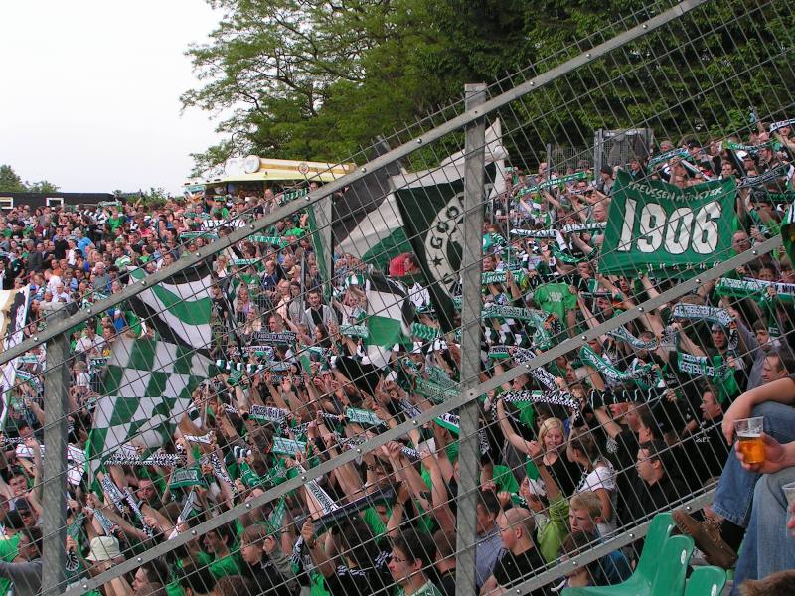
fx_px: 1240
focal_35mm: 54
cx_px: 398
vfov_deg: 27.0
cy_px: 298
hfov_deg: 35.5
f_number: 5
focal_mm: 8.3
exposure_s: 1/160
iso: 50
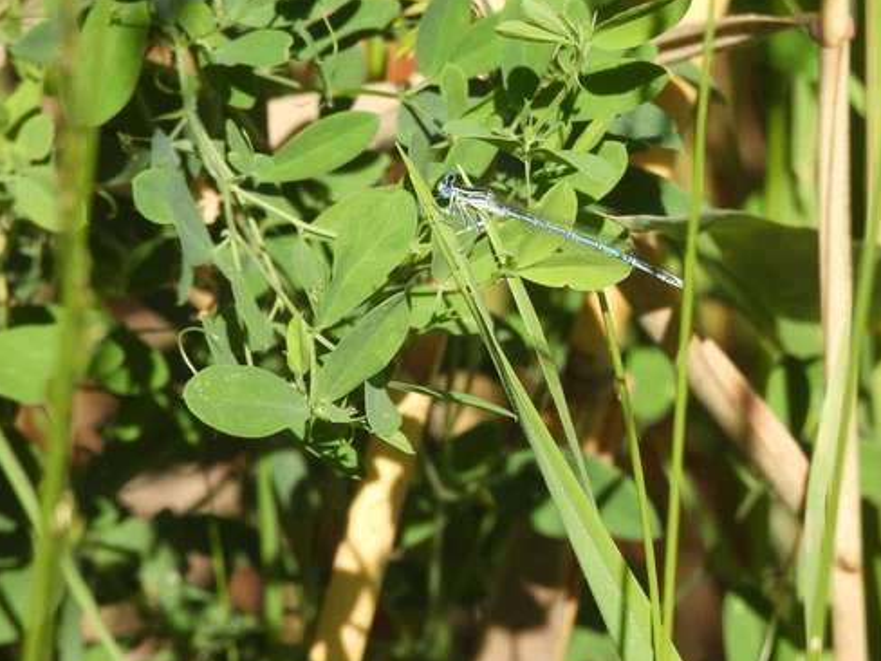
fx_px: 18375
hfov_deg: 2.7
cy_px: 249
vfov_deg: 2.1
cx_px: 477
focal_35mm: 722
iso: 100
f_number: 5.6
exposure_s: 1/320
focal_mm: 98.1
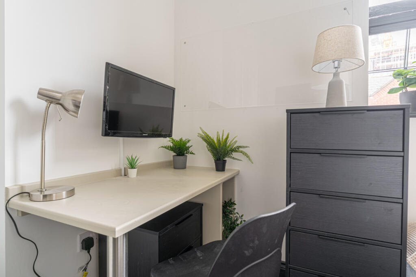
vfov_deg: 66.2
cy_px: 138
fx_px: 213
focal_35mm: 18
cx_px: 208
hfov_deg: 88.7
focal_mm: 18.4
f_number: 6.3
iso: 100
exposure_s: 1/10
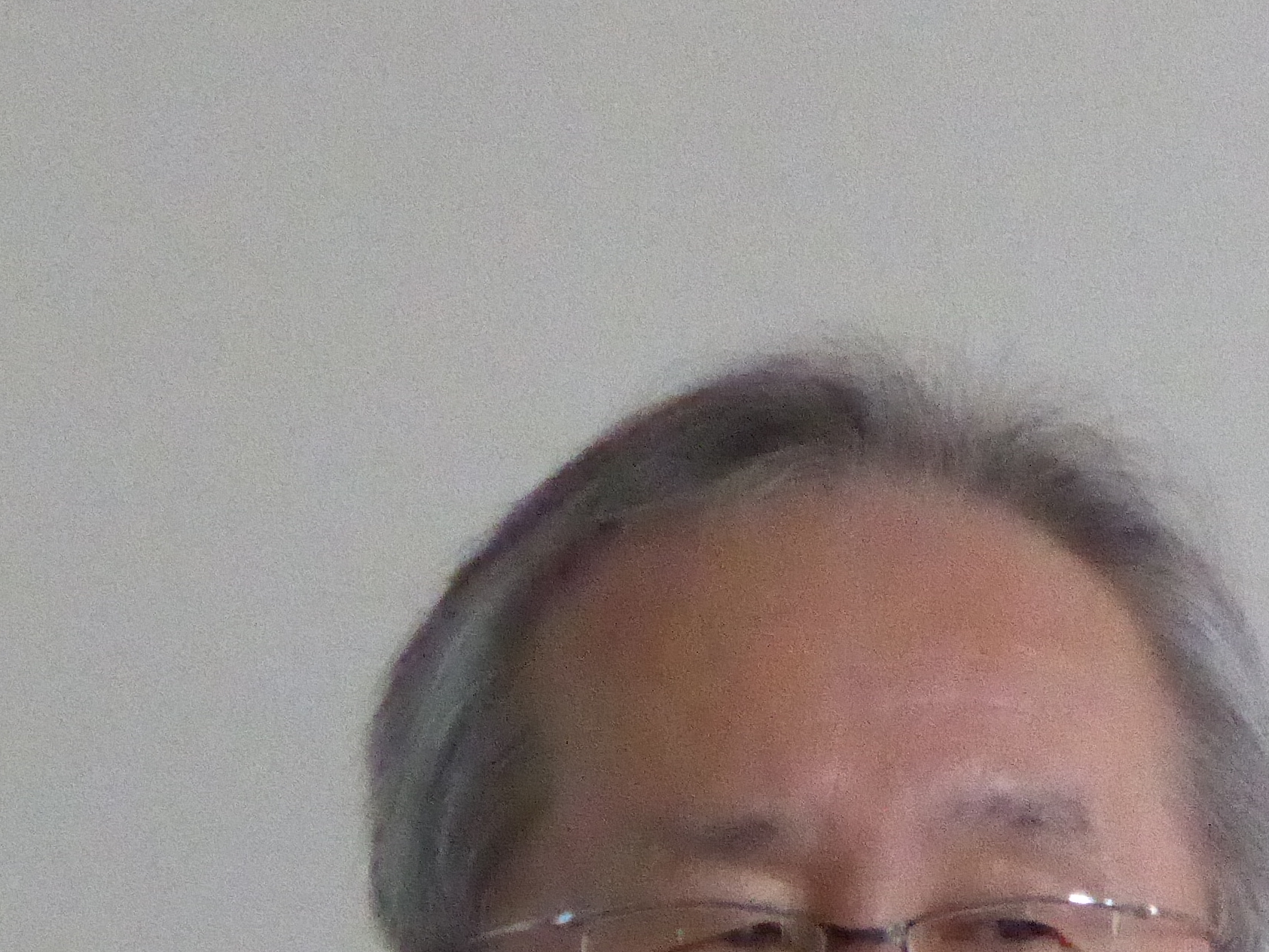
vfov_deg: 1.2
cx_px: 971
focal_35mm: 1290
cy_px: 1219
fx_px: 47294
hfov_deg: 1.5
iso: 3200
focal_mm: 71.7
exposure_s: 1/40
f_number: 6
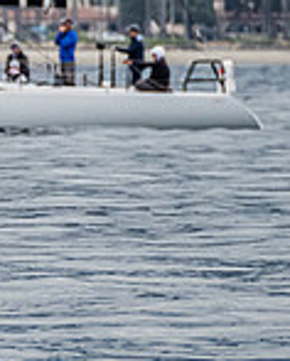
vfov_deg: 1.1
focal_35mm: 1729
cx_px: -430
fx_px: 18511
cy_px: -34
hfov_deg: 0.9
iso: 800
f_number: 8
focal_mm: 340
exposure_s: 1/2000
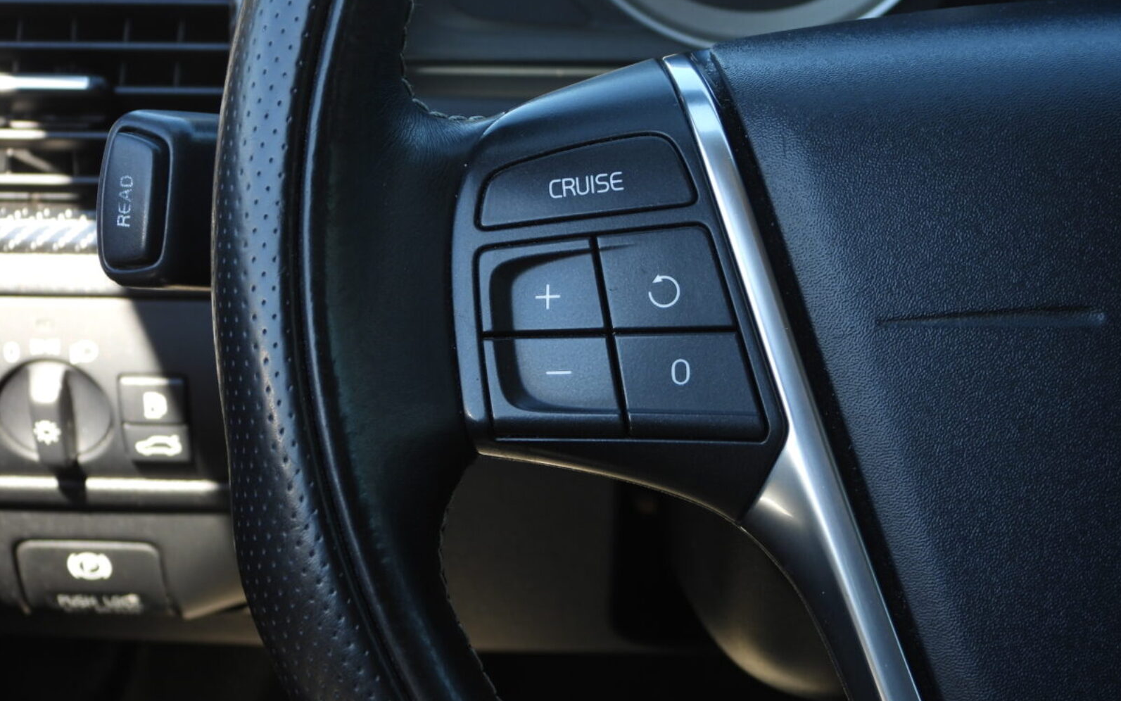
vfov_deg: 13.5
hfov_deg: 21.4
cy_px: 306
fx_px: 2964
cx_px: 562
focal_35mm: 97
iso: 100
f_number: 3.5
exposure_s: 1/100
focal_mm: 16.3
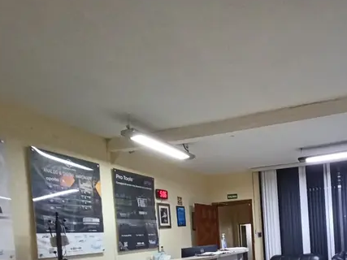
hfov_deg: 55.9
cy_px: 238
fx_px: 301
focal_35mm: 30
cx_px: 275
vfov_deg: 42.6
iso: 800
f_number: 2.2
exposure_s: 1/24
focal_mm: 1.65
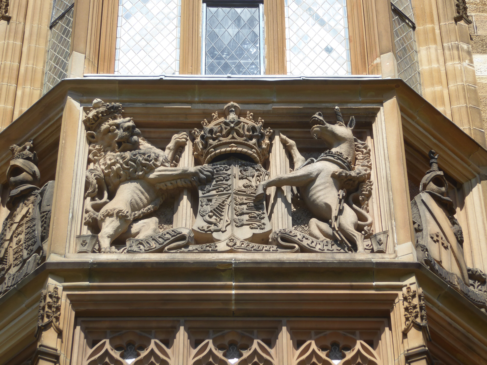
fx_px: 2012
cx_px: 244
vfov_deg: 10.4
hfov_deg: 13.8
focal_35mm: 143
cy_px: 182
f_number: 5.4
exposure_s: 1/320
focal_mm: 25.6
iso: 80
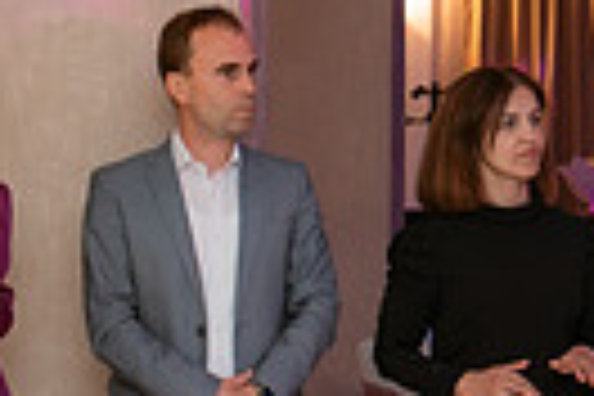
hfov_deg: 12.2
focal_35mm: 167
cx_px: 520
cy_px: 328
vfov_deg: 8.2
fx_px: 2755
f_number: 2.8
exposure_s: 1/200
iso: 1600
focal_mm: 30
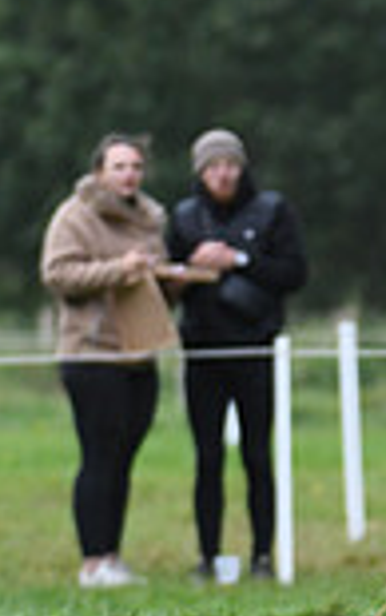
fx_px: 21222
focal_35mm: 1262
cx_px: 1110
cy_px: 260
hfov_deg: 1.0
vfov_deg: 1.7
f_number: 4.5
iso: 1000
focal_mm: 220
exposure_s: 1/1250
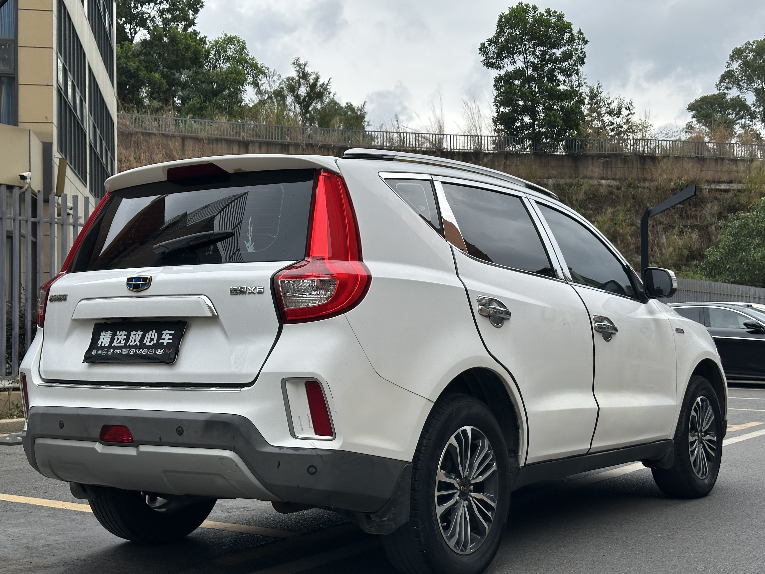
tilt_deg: +2.1
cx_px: 382
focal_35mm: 48
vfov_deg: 30.3
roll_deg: +0.1
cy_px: 287
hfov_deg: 39.7
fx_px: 1061
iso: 64
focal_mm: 6.86
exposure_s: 1/1305
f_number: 1.78
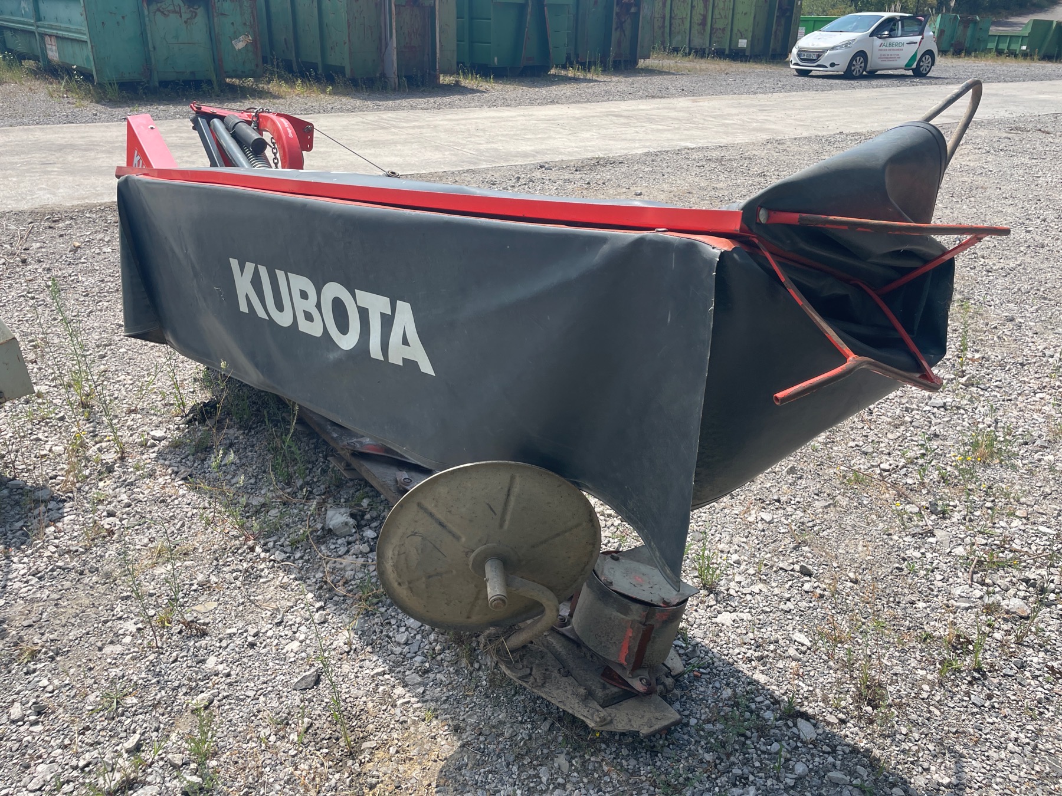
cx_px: 531
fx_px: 798
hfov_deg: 67.3
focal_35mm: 26
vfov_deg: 53.1
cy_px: 398
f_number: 1.6
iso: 32
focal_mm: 4.2
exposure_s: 1/1689
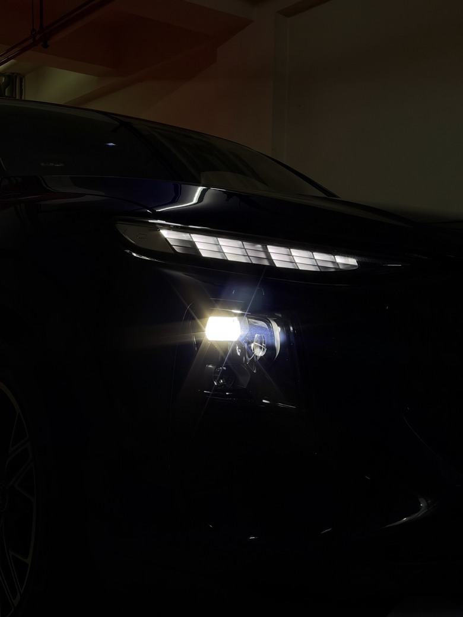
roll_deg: -1.6
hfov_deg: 30.3
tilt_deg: +1.3
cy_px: 308
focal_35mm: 48
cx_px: 232
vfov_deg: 39.7
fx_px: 856
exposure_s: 1/40
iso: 320
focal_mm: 6.93
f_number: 4
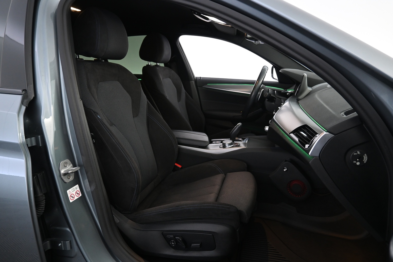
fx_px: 262
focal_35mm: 24
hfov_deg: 73.7
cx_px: 196
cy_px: 131
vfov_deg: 53.1
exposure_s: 1/25
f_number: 3.5
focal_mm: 16
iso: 1000
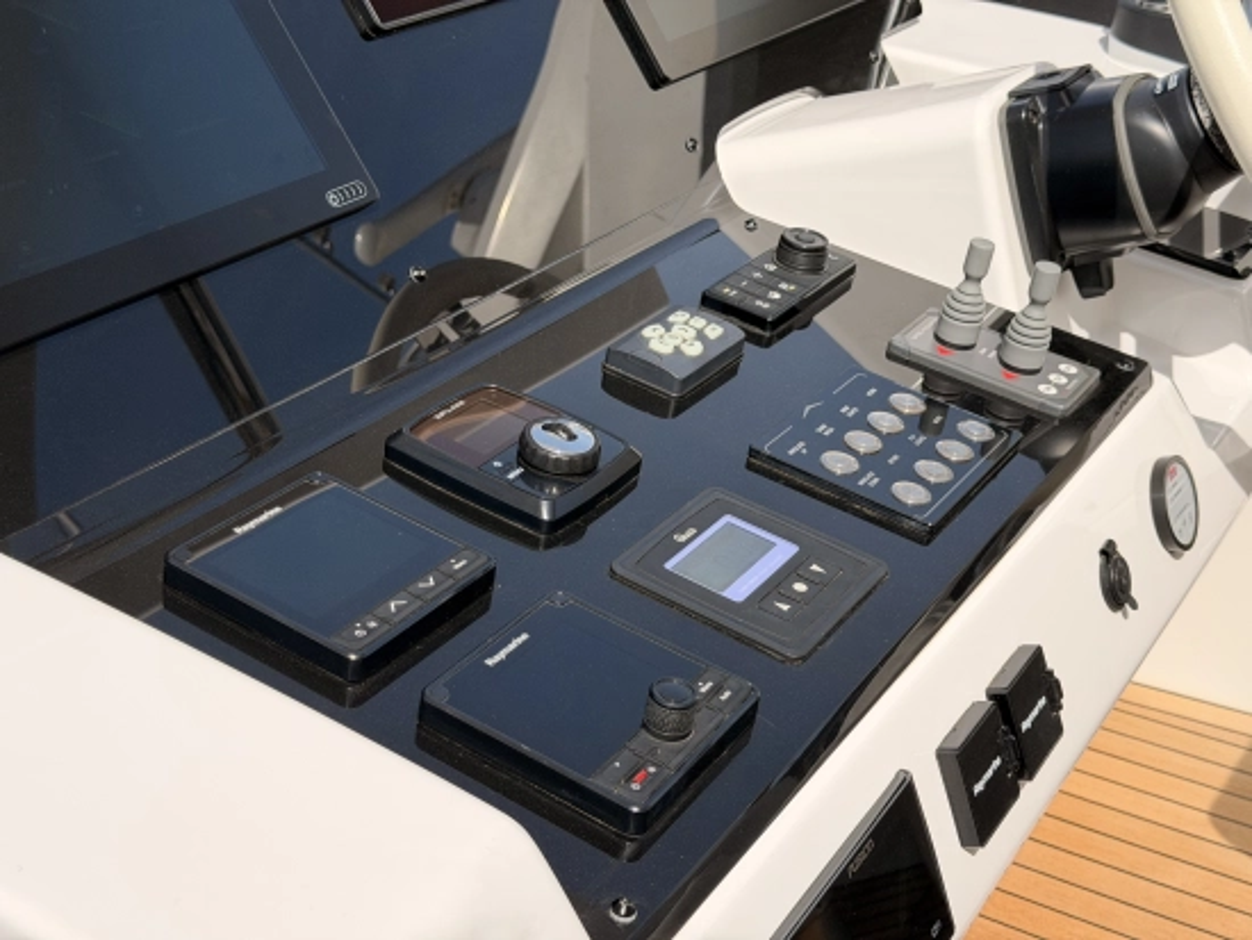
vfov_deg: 30.3
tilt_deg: -26.3
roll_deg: +1.2
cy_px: 470
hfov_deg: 39.6
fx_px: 1737
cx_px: 626
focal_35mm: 48
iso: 80
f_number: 1.78
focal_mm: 6.76
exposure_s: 1/6024
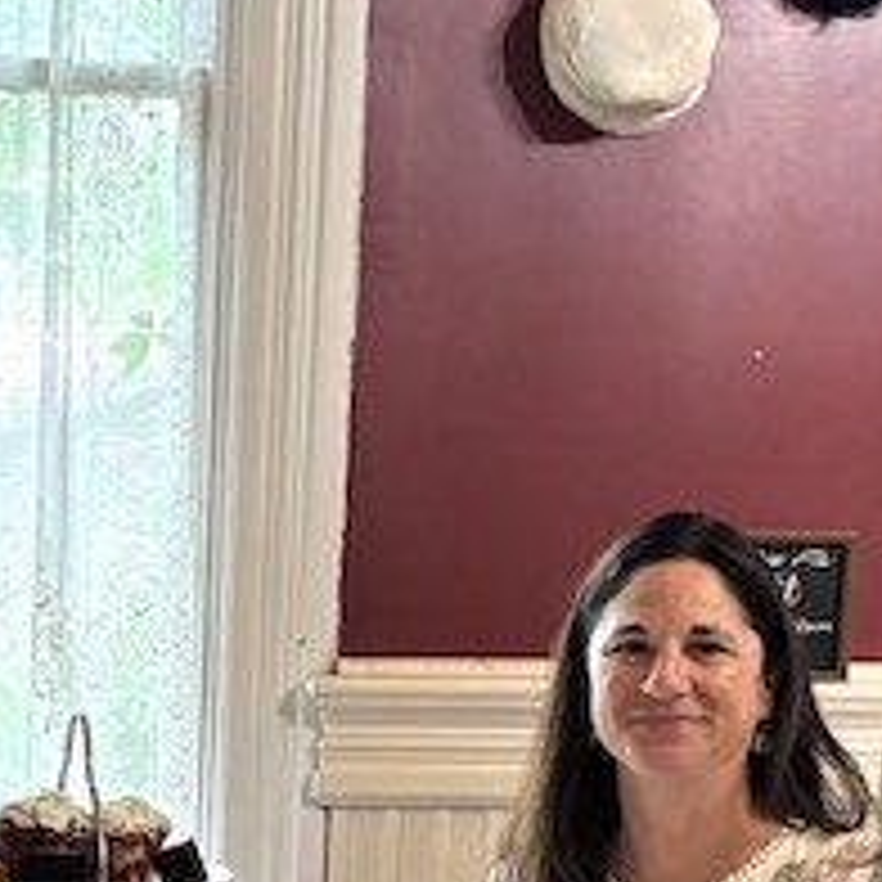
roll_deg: -4.0
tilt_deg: -8.0
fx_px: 2710
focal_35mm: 94
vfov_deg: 18.1
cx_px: 112
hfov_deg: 18.2
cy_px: 850
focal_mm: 5.96
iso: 320
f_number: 1.6
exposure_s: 1/60
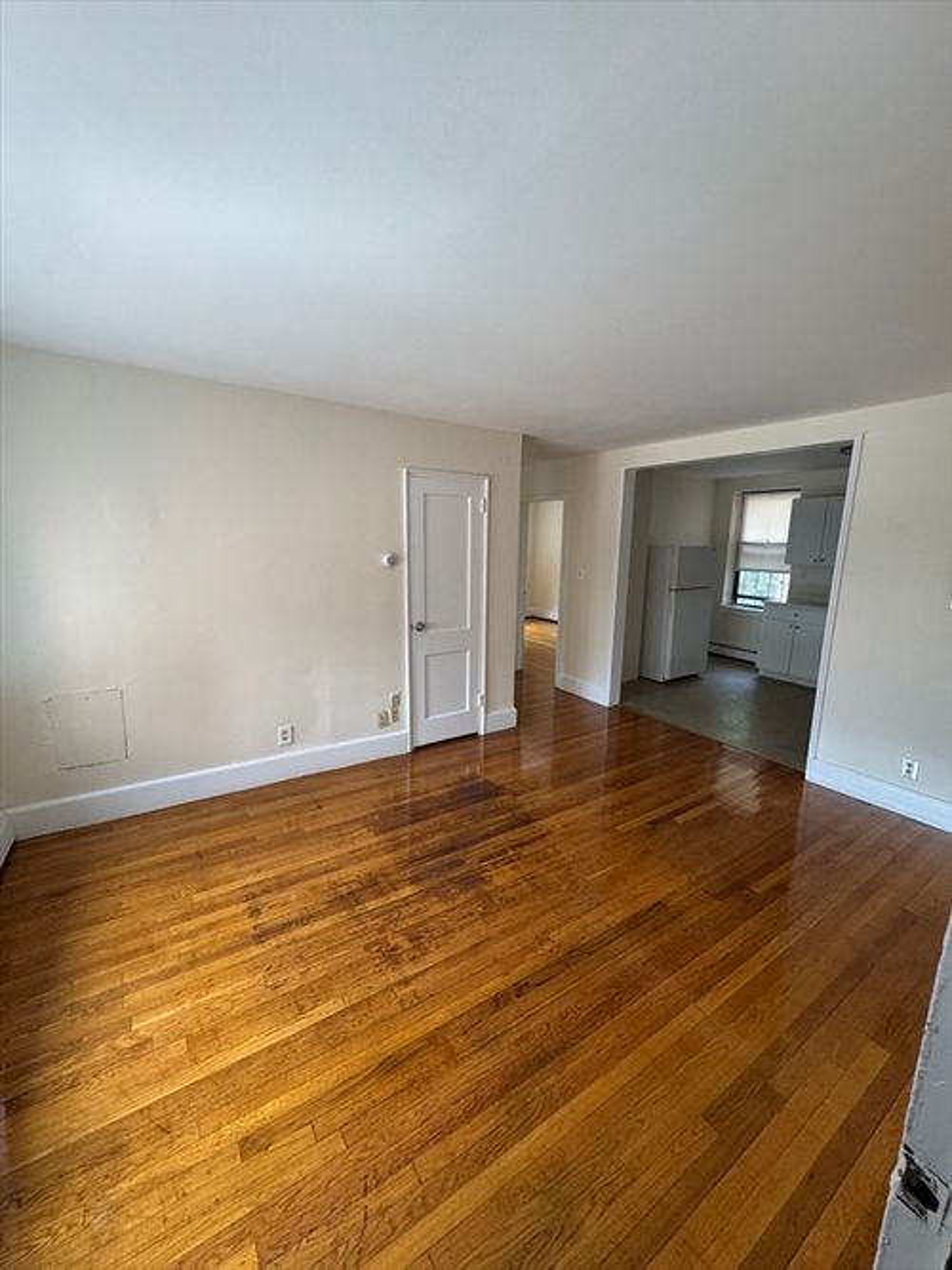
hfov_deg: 85.7
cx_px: 476
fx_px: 514
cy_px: 635
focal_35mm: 14
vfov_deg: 102.1
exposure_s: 1/60
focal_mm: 2.22
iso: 200
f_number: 2.2
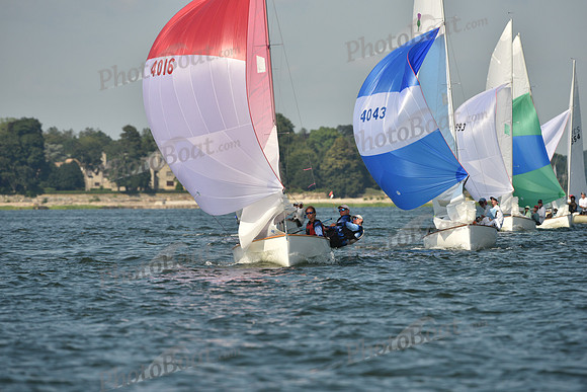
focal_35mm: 400
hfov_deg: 5.2
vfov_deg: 3.4
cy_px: 196
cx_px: 294
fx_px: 6523
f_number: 7.1
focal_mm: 400
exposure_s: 1/1250
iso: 250
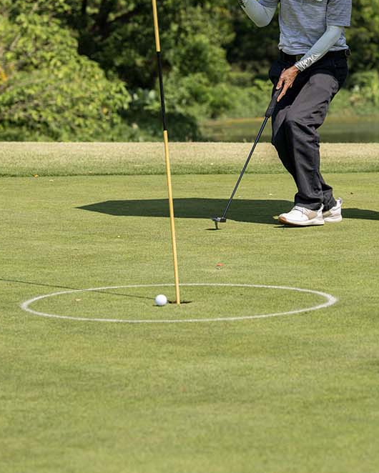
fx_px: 2831
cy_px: -9
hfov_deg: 7.6
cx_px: 312
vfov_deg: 9.5
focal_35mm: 202
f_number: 4.5
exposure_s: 1/4000
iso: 500
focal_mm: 99
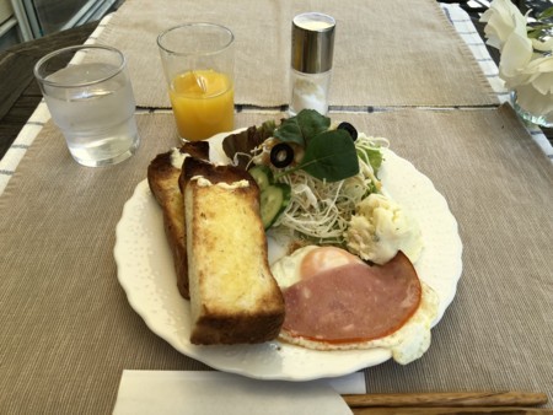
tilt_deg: -42.3
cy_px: 208
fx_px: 448
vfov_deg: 49.8
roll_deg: -2.3
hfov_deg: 63.4
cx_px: 276
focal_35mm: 28
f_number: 1.8
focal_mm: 4
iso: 20
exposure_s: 1/171
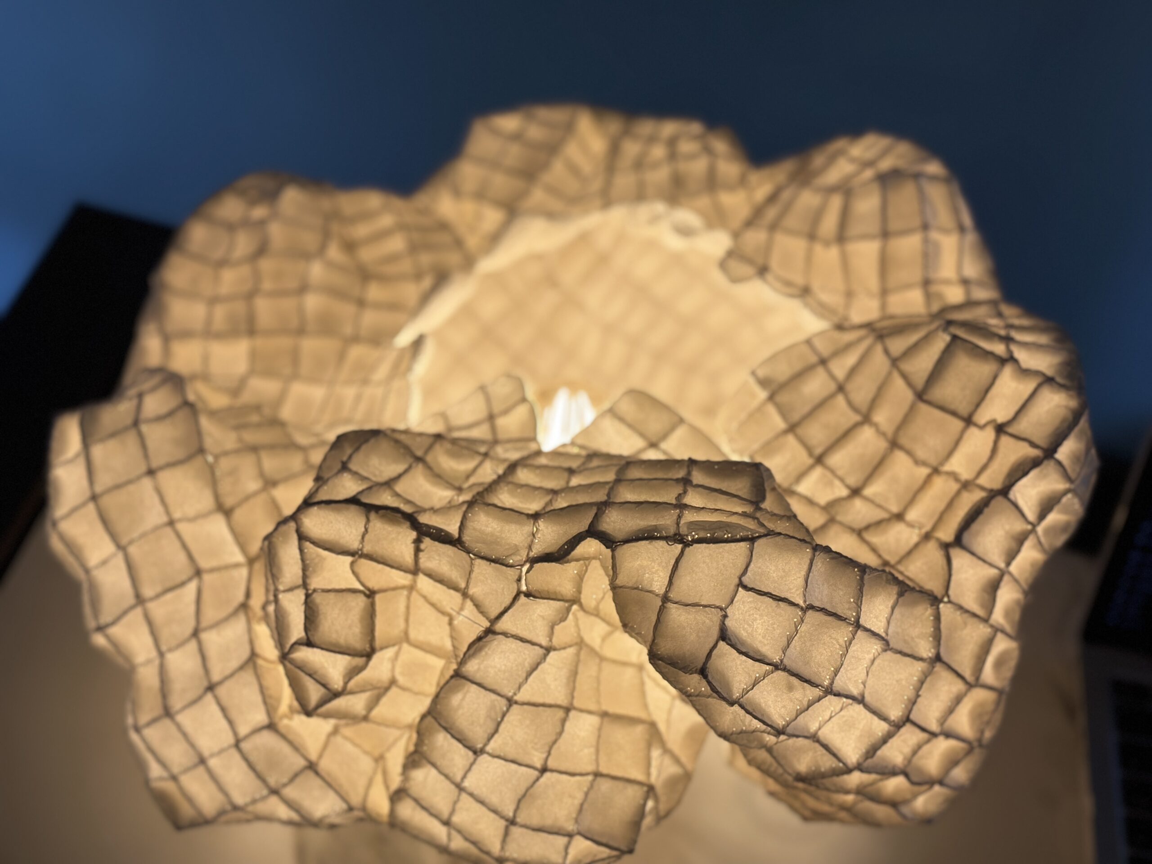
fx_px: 1597
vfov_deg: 30.3
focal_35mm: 48
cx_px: 576
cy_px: 432
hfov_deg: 39.7
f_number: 1.78
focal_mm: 6.86
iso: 80
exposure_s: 1/353
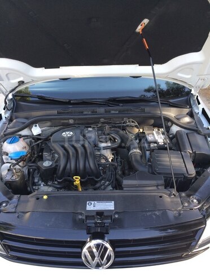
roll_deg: -1.0
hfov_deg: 48.2
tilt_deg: -34.9
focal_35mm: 29
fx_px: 235
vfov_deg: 61.7
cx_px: 105
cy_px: 140
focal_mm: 4.15
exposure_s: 1/100
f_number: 2.2
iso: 32
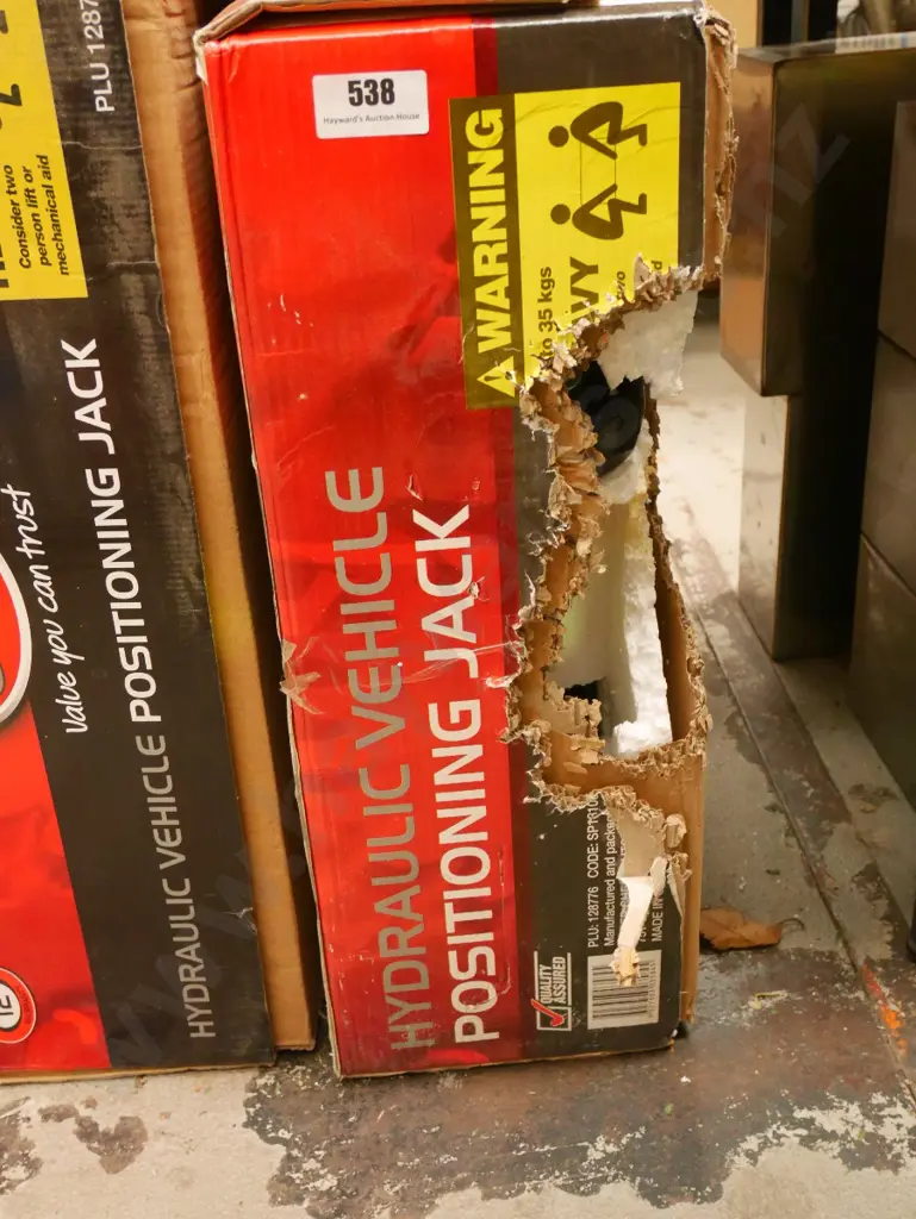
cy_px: 610
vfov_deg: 51.3
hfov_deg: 39.7
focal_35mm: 36
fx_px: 1269
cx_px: 458
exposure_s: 1/40
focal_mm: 18
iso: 3200
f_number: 4.2
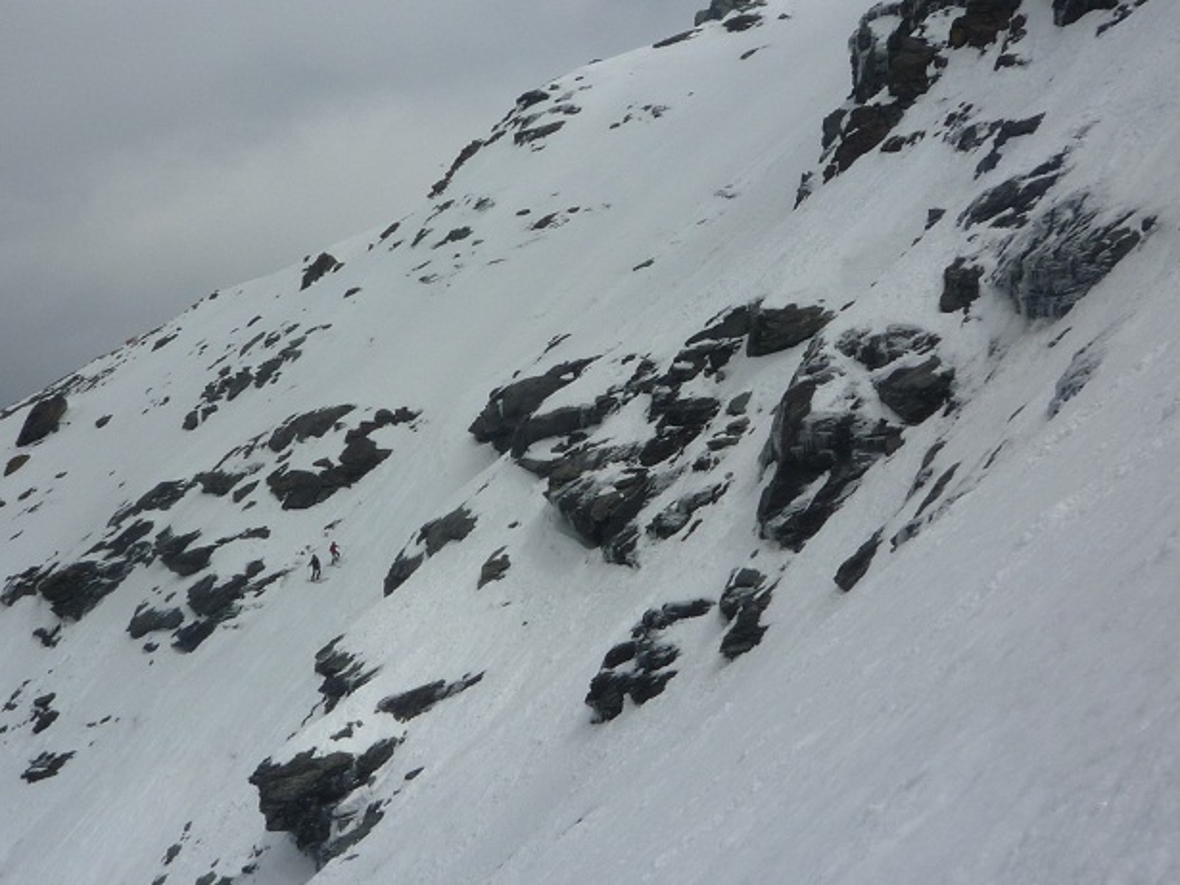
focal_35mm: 48
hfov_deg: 39.7
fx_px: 1636
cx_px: 590
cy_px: 442
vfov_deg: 30.3
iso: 80
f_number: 8
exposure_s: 1/800
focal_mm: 5.2
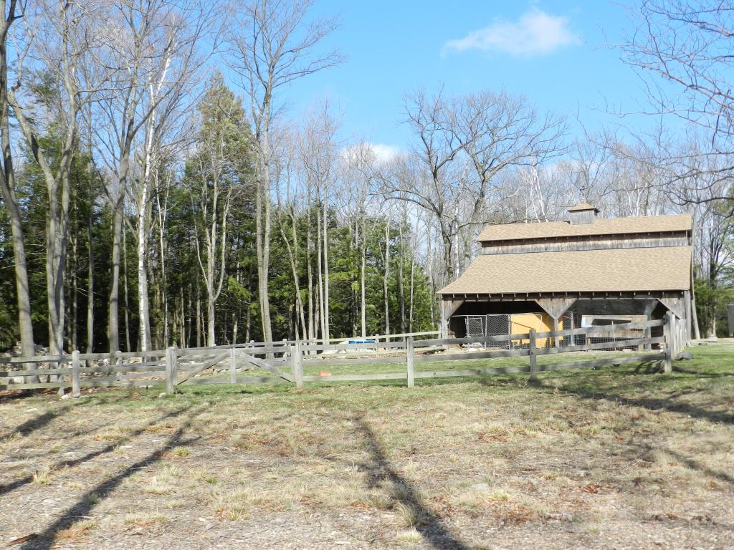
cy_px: 275
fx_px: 806
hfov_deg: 49.0
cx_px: 367
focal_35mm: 38
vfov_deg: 37.7
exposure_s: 1/800
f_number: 4
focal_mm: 6.7
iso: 160
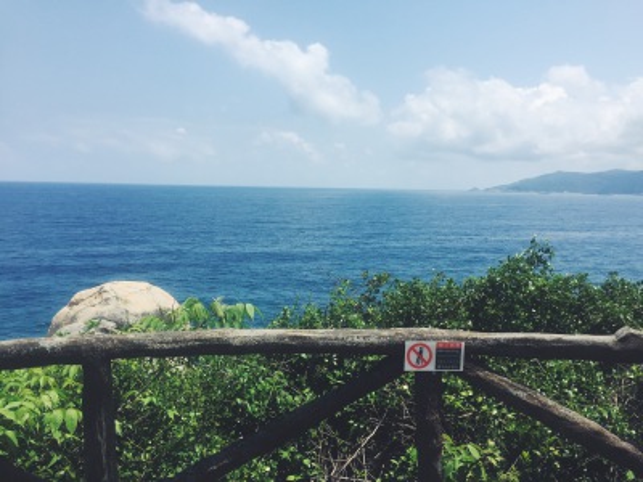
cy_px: 241
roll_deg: -2.9
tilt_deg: -6.7
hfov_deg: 61.7
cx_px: 322
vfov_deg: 48.2
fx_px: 539
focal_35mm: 29
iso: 32
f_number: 2.2
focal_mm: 4.15
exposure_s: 1/2475
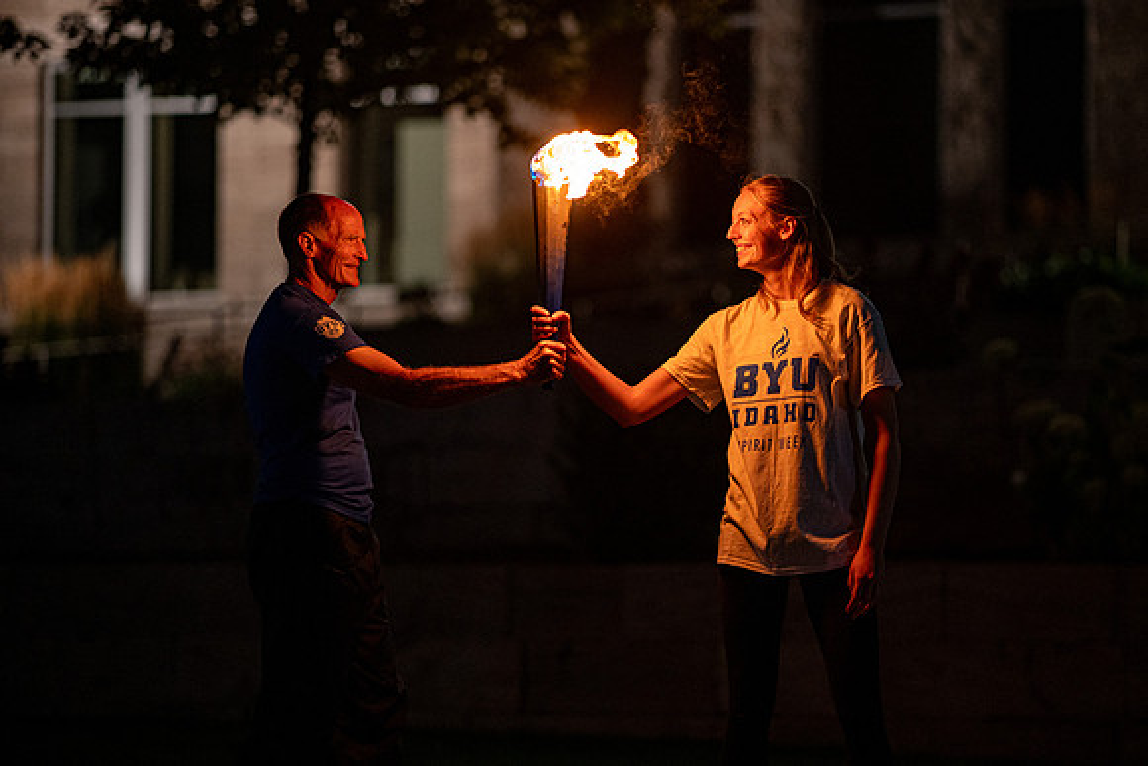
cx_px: 647
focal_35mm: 118
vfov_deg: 11.6
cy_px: 416
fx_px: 3776
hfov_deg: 17.3
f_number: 1.4
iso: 1600
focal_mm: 105
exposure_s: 1/400
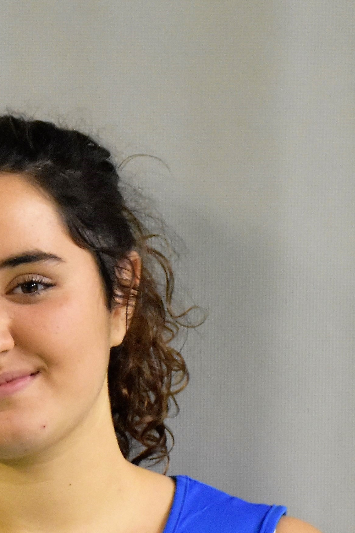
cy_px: 486
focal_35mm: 179
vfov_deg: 11.4
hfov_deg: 7.7
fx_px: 2648
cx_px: 50
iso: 2800
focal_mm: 52
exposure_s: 1/60
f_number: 4.8
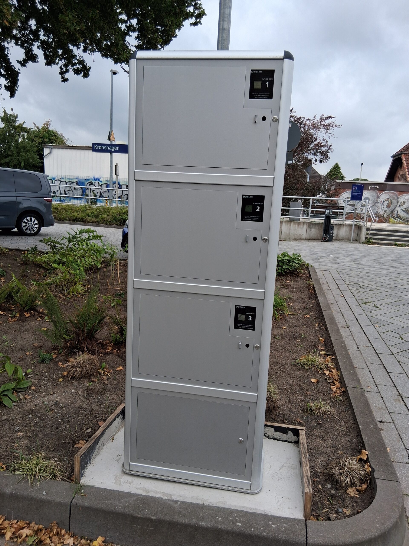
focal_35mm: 26
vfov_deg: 67.3
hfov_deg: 53.1
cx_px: 204
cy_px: 273
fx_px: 410
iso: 25
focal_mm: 3.98
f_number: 1.8
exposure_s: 1/151
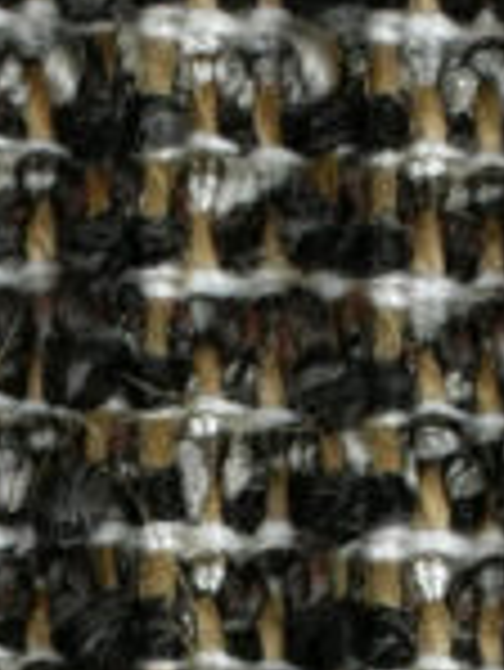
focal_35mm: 412
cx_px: -128
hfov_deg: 3.6
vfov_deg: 4.5
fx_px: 7987
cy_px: 2275
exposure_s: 1/50
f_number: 13
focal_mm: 30
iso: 400
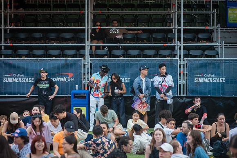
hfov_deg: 13.7
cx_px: 116
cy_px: 79
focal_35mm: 150
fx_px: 989
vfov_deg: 9.1
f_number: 4
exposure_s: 1/500
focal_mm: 145
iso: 2000
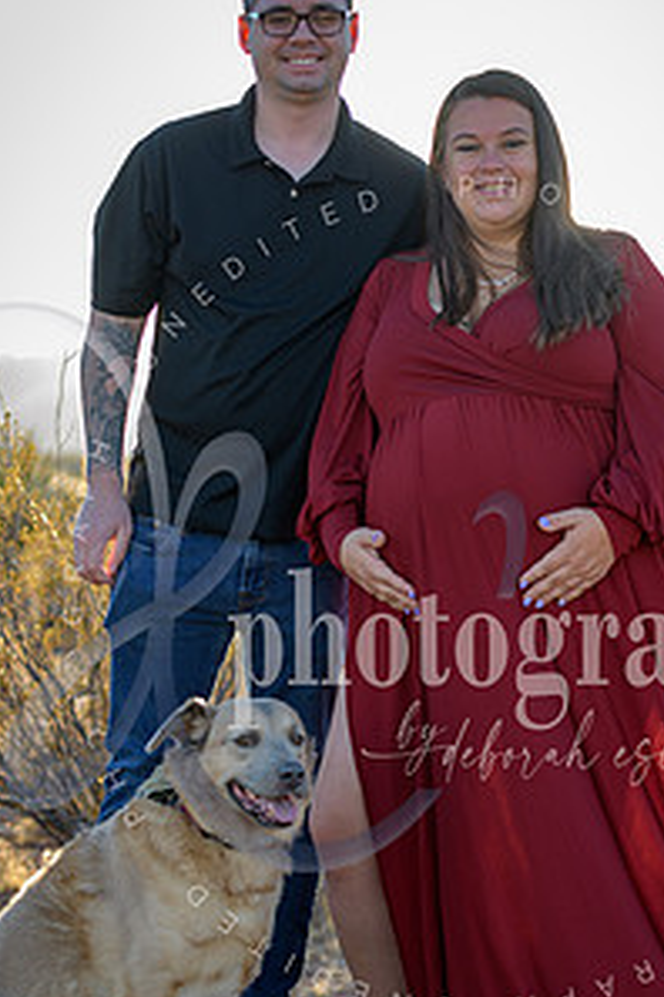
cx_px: 419
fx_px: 2932
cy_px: 587
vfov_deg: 19.3
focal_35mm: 106
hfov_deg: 12.9
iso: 400
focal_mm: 70
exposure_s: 1/400
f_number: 2.8
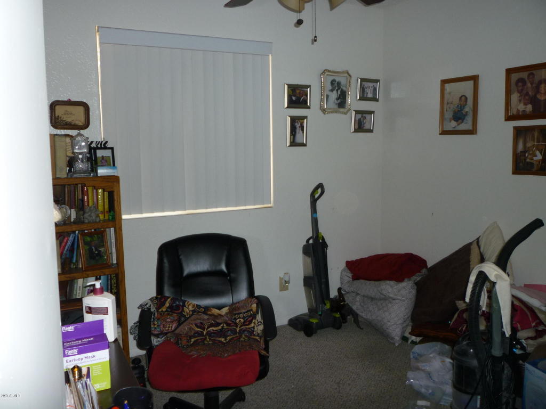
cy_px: 204
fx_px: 457
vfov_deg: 48.2
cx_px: 273
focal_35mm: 29
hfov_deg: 61.7
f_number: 3.3
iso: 125
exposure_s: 1/30
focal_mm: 5.2
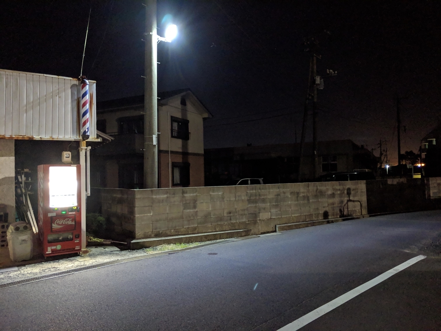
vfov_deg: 51.4
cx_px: 220
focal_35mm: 27
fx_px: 344
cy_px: 166
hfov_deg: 65.3
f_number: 1.8
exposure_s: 1/7.5
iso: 789
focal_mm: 4.44
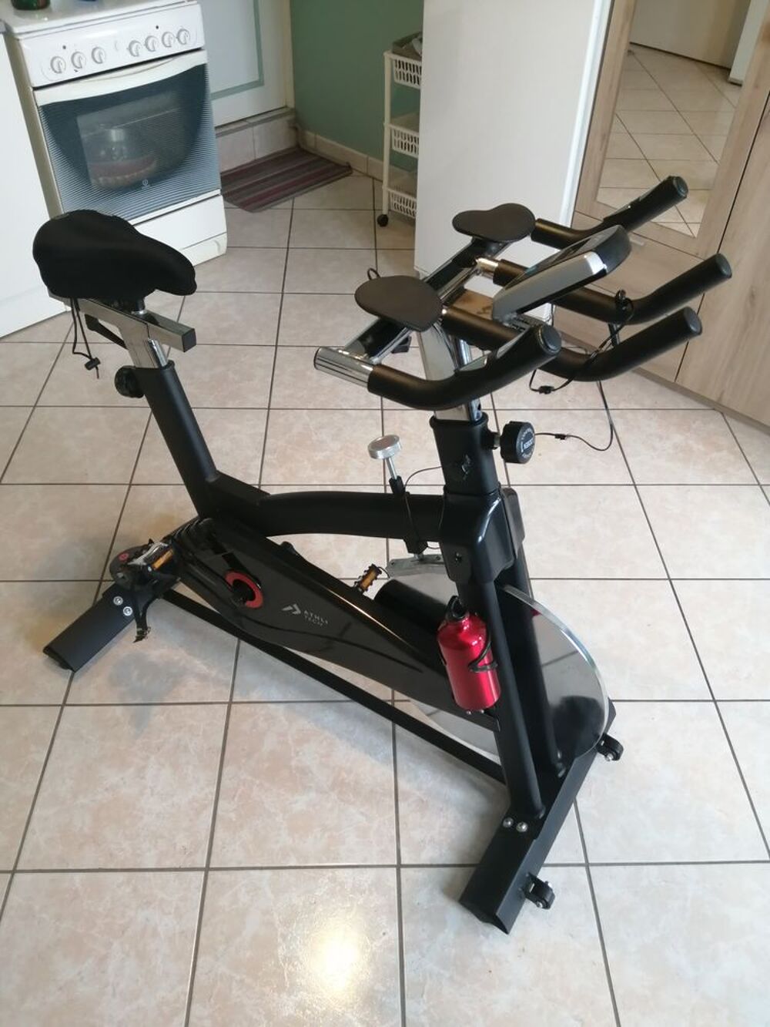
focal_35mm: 26
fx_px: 771
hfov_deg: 53.1
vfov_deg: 67.3
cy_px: 514
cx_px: 385
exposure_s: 1/33.3
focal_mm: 3.6
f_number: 1.8
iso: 100
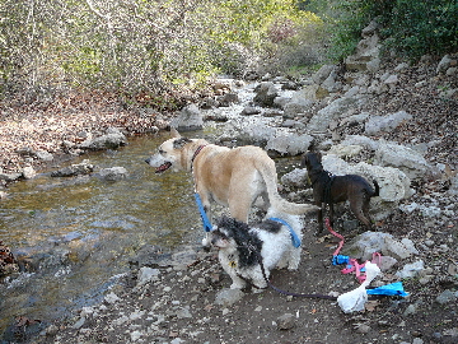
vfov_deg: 40.7
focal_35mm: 35
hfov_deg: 52.6
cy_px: 172
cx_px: 229
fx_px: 463
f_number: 2.8
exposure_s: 1/100
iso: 80
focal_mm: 5.2
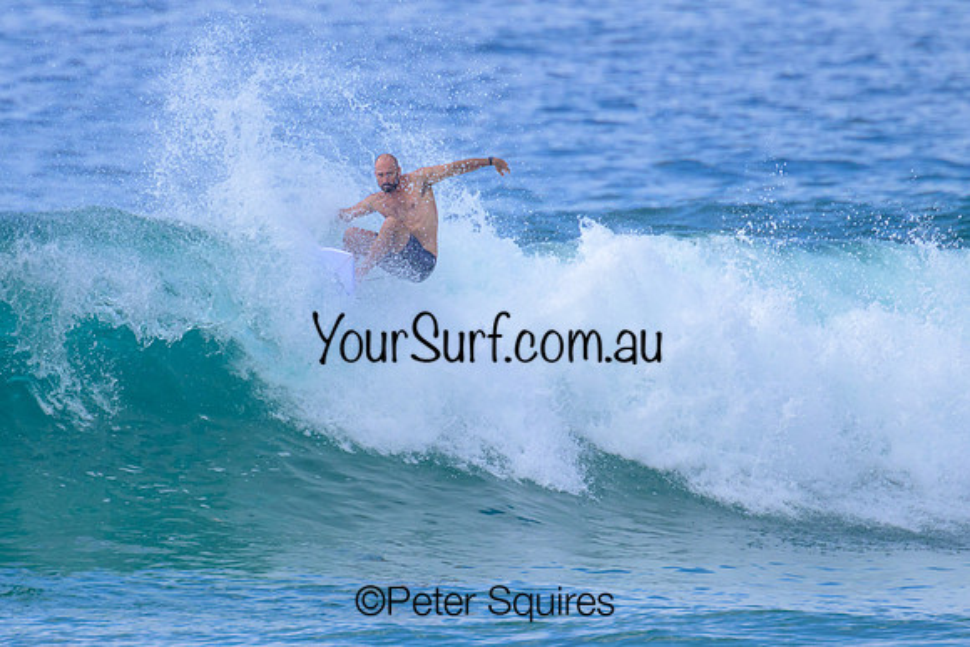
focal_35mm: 1094
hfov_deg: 1.9
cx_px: 318
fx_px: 29488
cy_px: 326
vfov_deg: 1.3
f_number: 11
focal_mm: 800
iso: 900
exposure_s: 1/2000
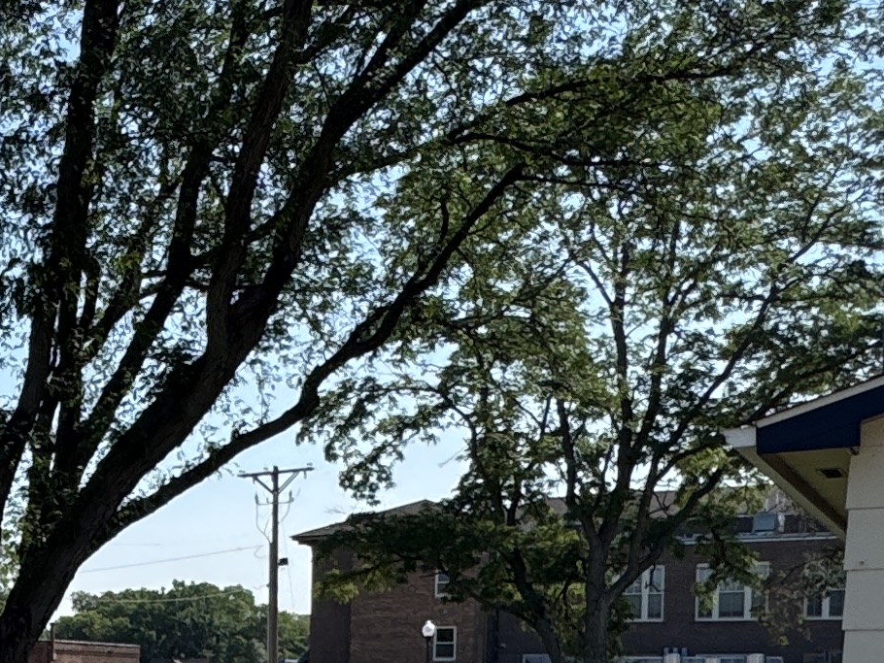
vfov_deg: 22.4
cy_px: 715
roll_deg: -1.3
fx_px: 1584
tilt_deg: -1.3
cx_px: -393
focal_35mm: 62
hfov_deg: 24.9
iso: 40
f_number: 2.2
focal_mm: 2.22
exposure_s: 1/1420
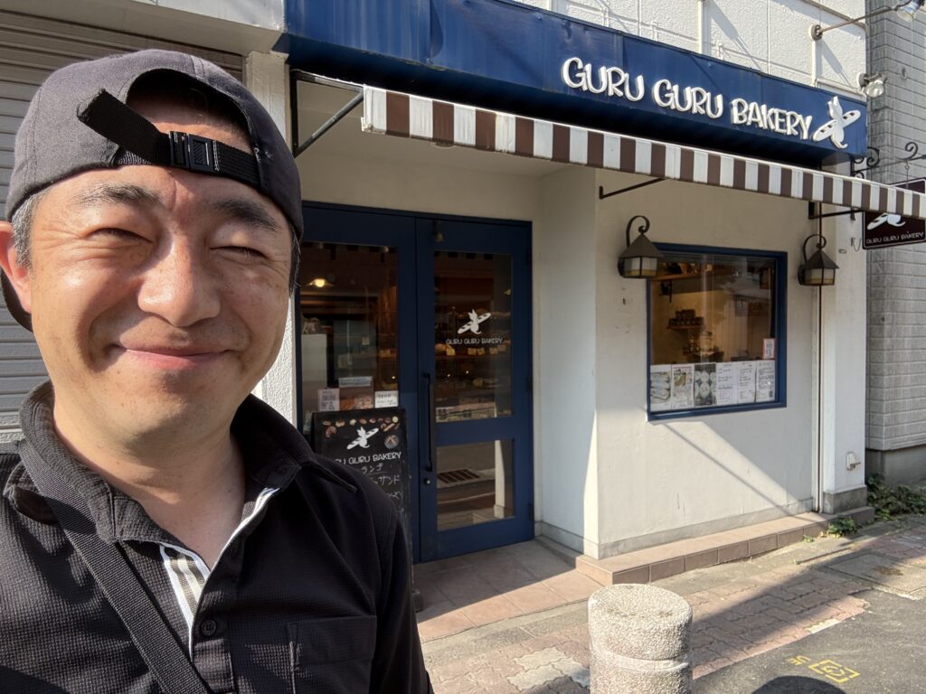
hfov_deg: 73.9
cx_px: 463
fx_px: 615
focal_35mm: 23
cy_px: 347
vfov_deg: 58.9
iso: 25
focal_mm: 2.69
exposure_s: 1/505
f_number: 1.9
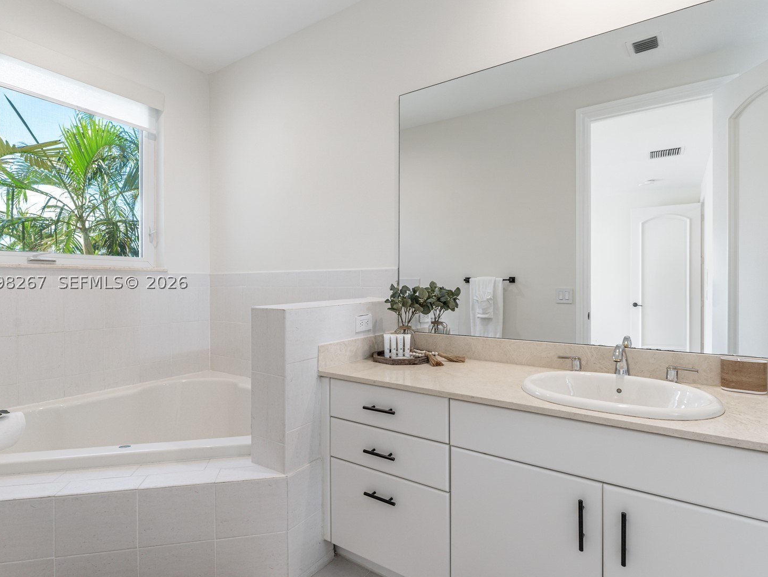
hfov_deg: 87.7
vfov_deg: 71.6
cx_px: 395
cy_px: 281
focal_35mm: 18
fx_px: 399
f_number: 8
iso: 100
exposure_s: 1/13
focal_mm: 16
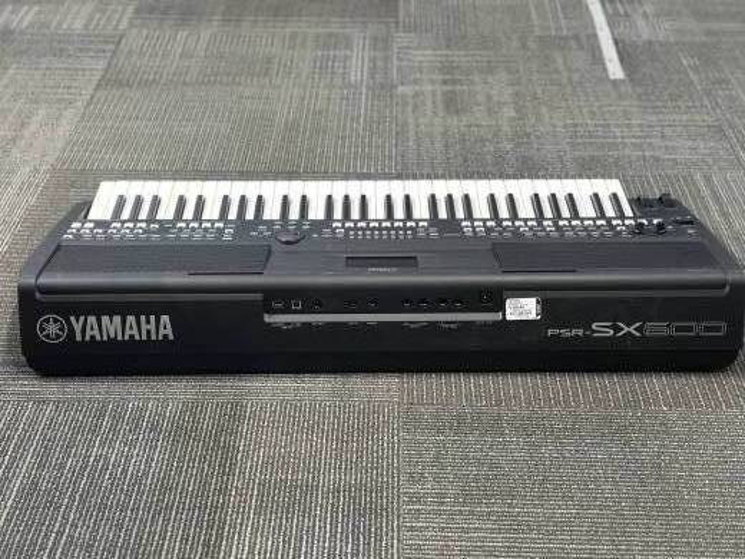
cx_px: 372
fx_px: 1033
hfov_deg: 39.7
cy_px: 280
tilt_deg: -34.4
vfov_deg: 30.3
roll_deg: -0.3
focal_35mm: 48
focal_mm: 6.86
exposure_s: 1/60
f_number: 1.78
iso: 160
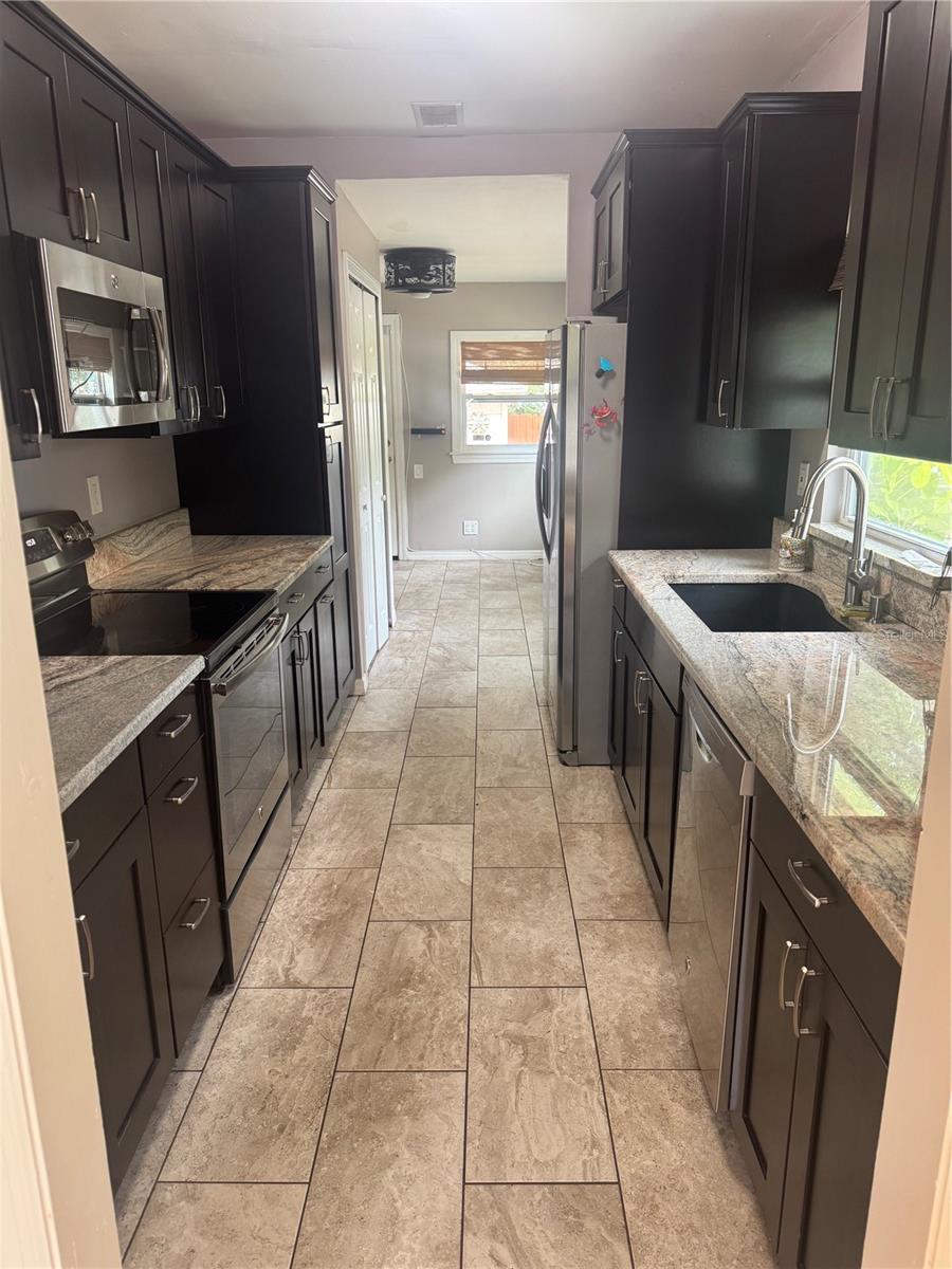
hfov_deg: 56.8
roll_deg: +0.3
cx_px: 476
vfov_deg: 71.6
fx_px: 880
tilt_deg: -16.9
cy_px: 634
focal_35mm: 24
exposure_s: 1/87
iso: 200
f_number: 1.78
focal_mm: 6.76
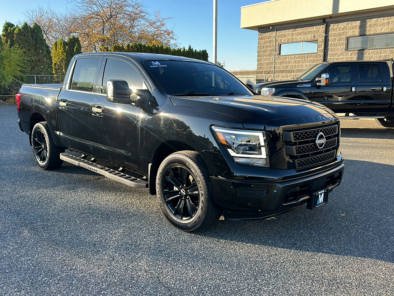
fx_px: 285
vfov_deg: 54.9
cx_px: 197
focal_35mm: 25
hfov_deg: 69.4
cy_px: 148
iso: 80
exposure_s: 1/757
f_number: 1.78
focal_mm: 6.86
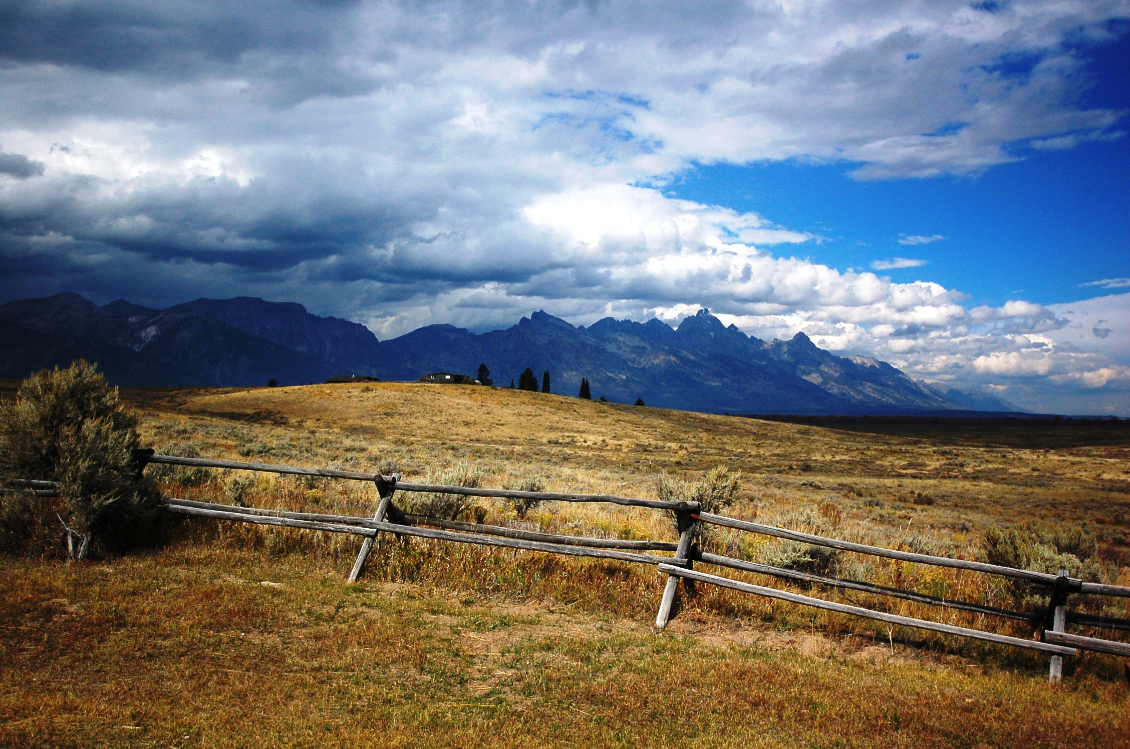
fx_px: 1128
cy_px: 374
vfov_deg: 36.7
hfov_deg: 53.2
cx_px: 565
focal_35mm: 36
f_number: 4.5
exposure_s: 1/4000
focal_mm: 24
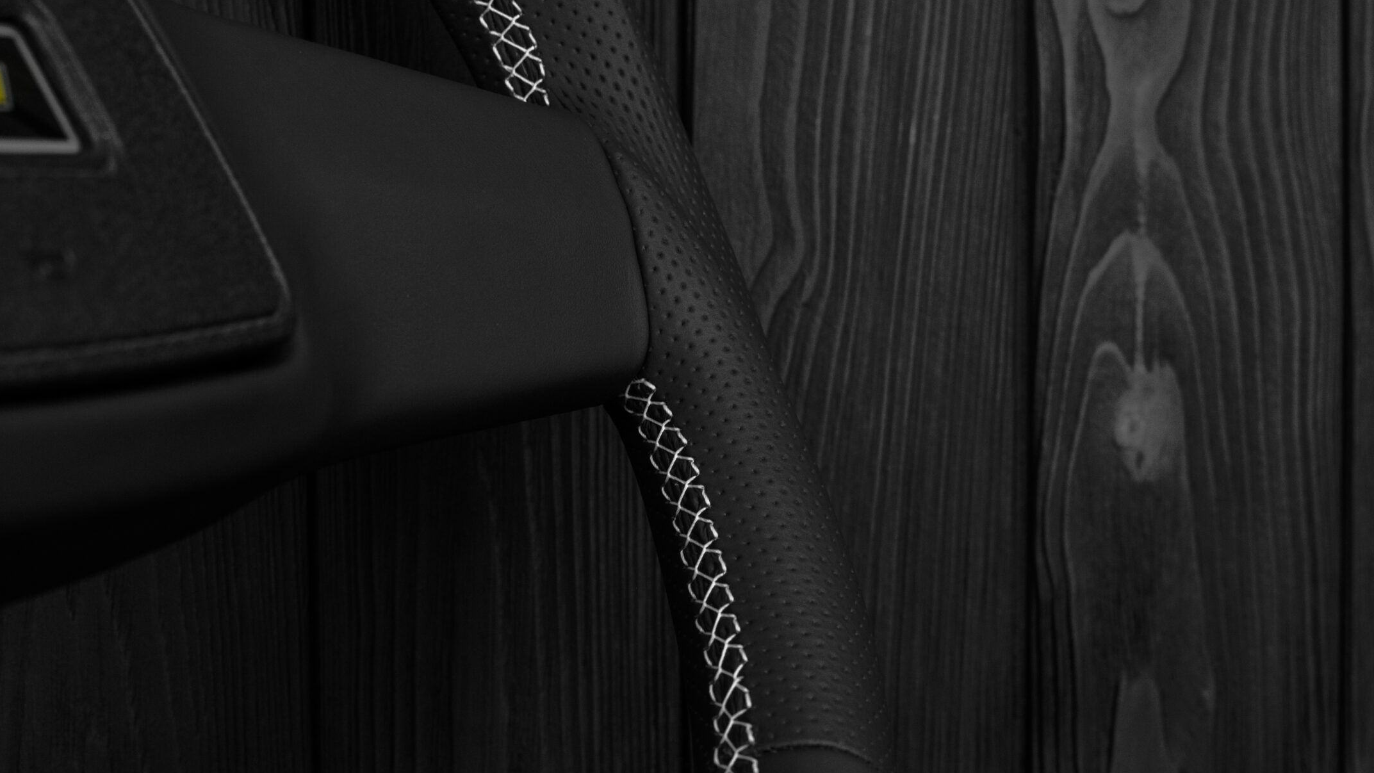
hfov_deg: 32.1
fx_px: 2391
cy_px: 487
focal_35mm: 66
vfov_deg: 18.3
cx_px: 682
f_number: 6.3
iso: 500
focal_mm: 35
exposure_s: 1/125
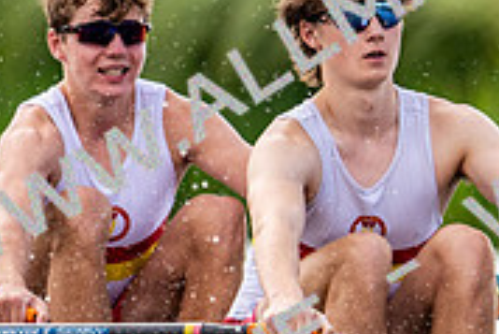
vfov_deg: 0.7
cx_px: 258
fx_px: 27050
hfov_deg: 1.1
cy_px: 286
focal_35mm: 1950
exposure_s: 1/2500
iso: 360
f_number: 4.5
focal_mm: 400
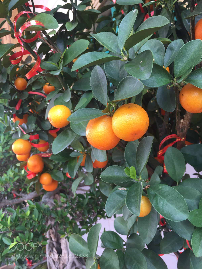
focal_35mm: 29
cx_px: 101
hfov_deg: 48.2
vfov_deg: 61.7
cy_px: 134
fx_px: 226
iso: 32
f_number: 2.2
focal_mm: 4.15
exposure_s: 1/100
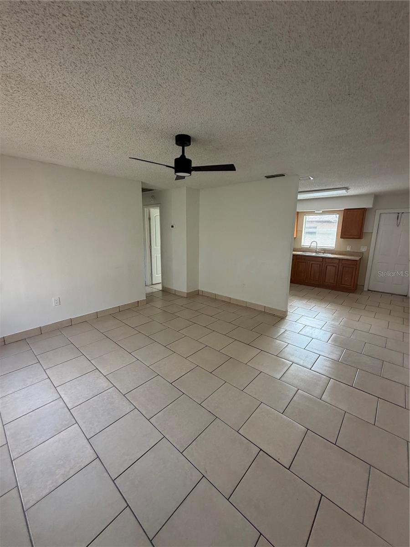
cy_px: 274
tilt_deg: -12.1
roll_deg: -1.7
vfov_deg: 102.1
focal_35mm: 14
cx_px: 205
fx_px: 221
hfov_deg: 85.7
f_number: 2.2
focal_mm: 2.22
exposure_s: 1/121
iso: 250
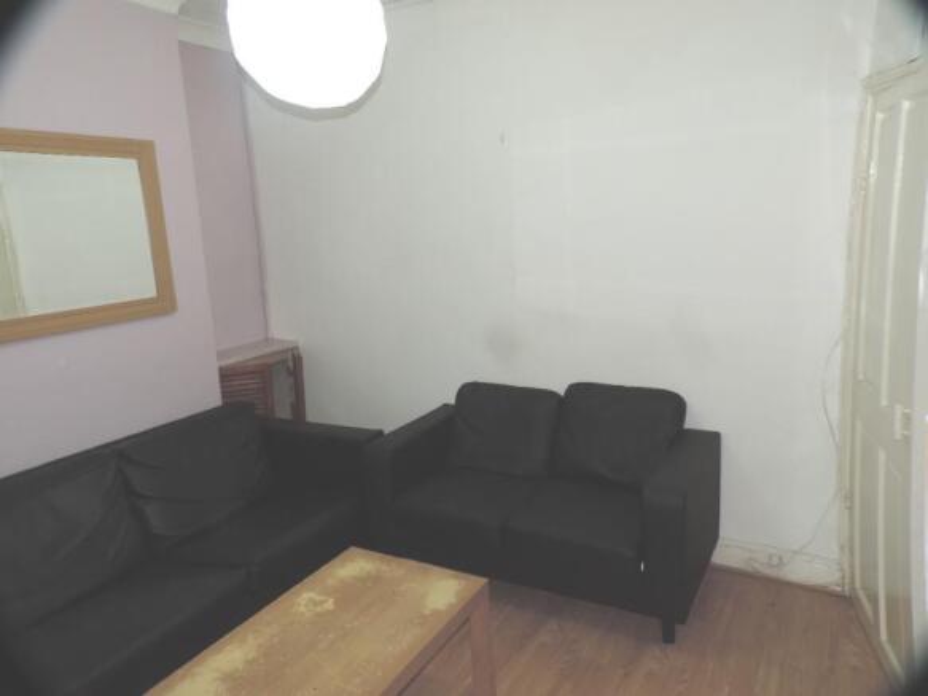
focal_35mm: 24
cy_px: 348
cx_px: 464
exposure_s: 1/30
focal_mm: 4.3
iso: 200
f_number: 3
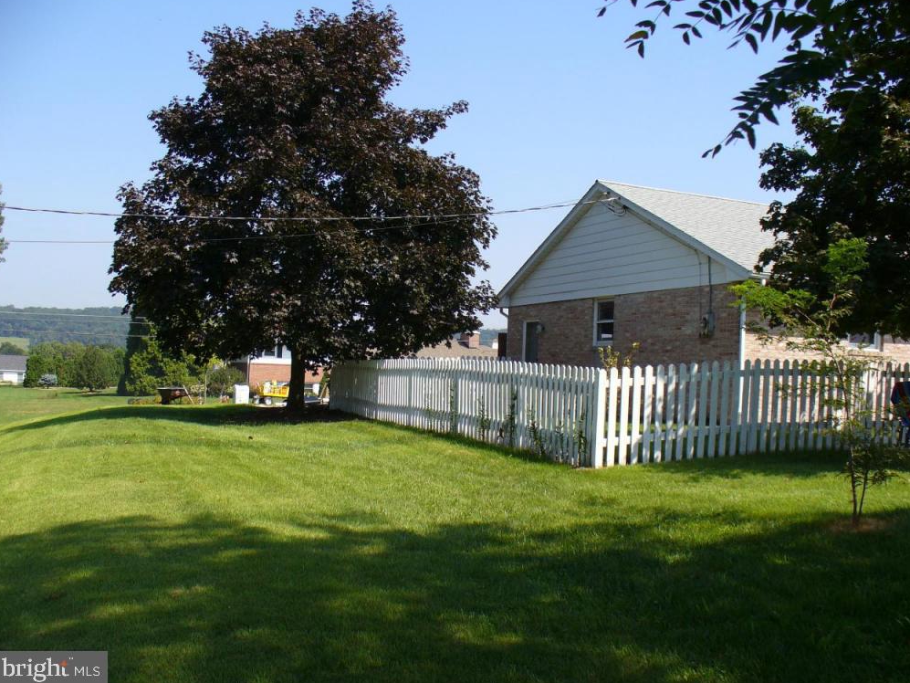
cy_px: 338
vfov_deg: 37.7
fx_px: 999
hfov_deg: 49.0
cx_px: 461
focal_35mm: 38
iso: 80
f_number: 5.6
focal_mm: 6.1
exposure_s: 1/250
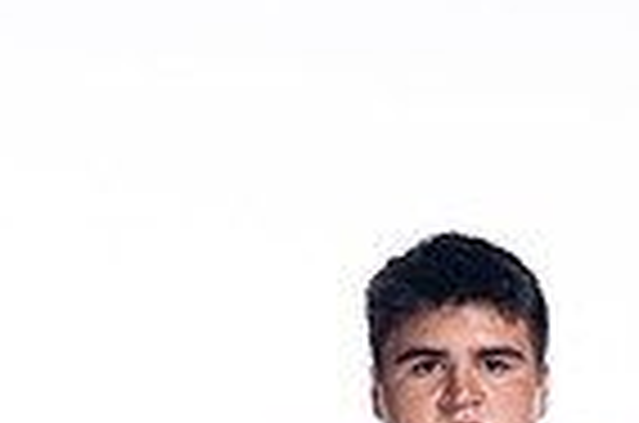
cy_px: 990
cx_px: 580
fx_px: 5455
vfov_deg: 4.4
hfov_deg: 6.7
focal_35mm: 308
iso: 250
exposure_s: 1/250
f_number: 8
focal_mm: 97
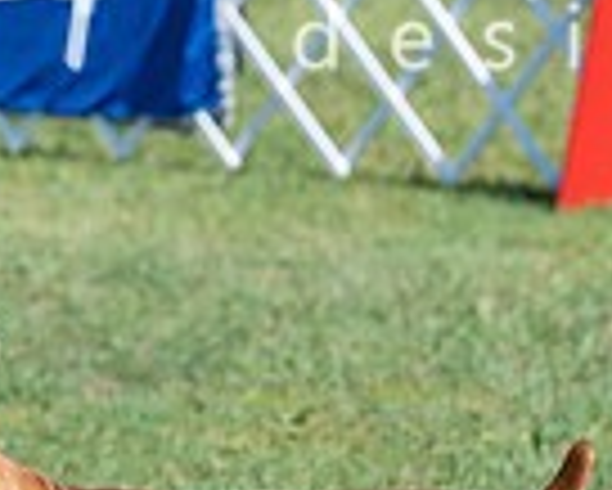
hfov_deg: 3.5
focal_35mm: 549
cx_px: 124
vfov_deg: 2.8
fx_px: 9951
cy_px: 202
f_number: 4
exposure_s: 1/1000
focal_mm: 118
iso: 100
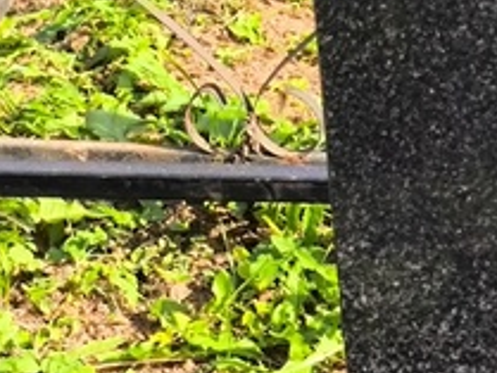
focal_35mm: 191
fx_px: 2744
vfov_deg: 7.8
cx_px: 765
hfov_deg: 10.0
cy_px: 261
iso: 50
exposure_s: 1/473
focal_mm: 4.71
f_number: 1.7
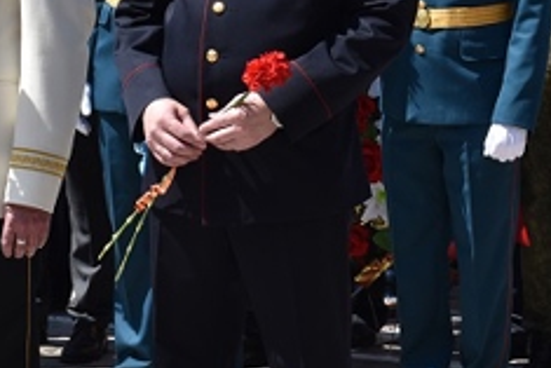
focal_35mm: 230
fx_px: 3522
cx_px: 277
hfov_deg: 8.9
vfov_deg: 6.0
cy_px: 82
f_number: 9
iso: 200
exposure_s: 1/320
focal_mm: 48
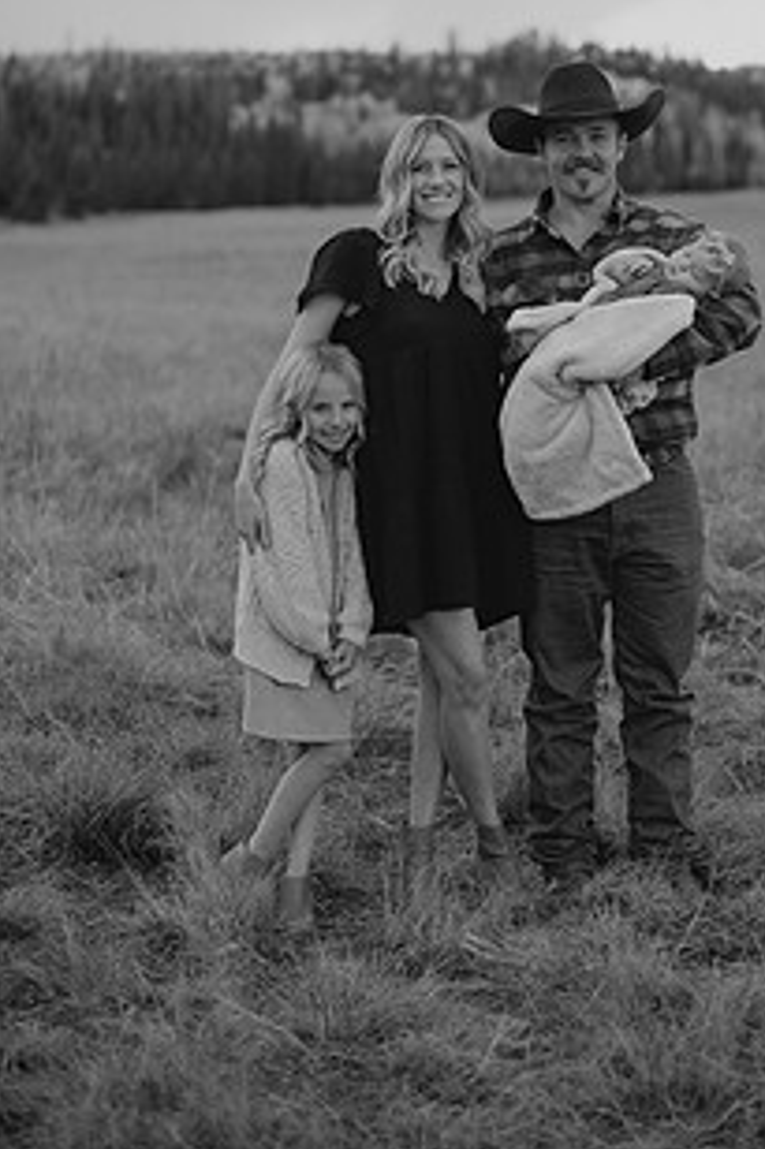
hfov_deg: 18.6
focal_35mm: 73
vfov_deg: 27.6
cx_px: 511
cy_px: 403
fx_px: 2329
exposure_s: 1/640
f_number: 2
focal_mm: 50
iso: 160
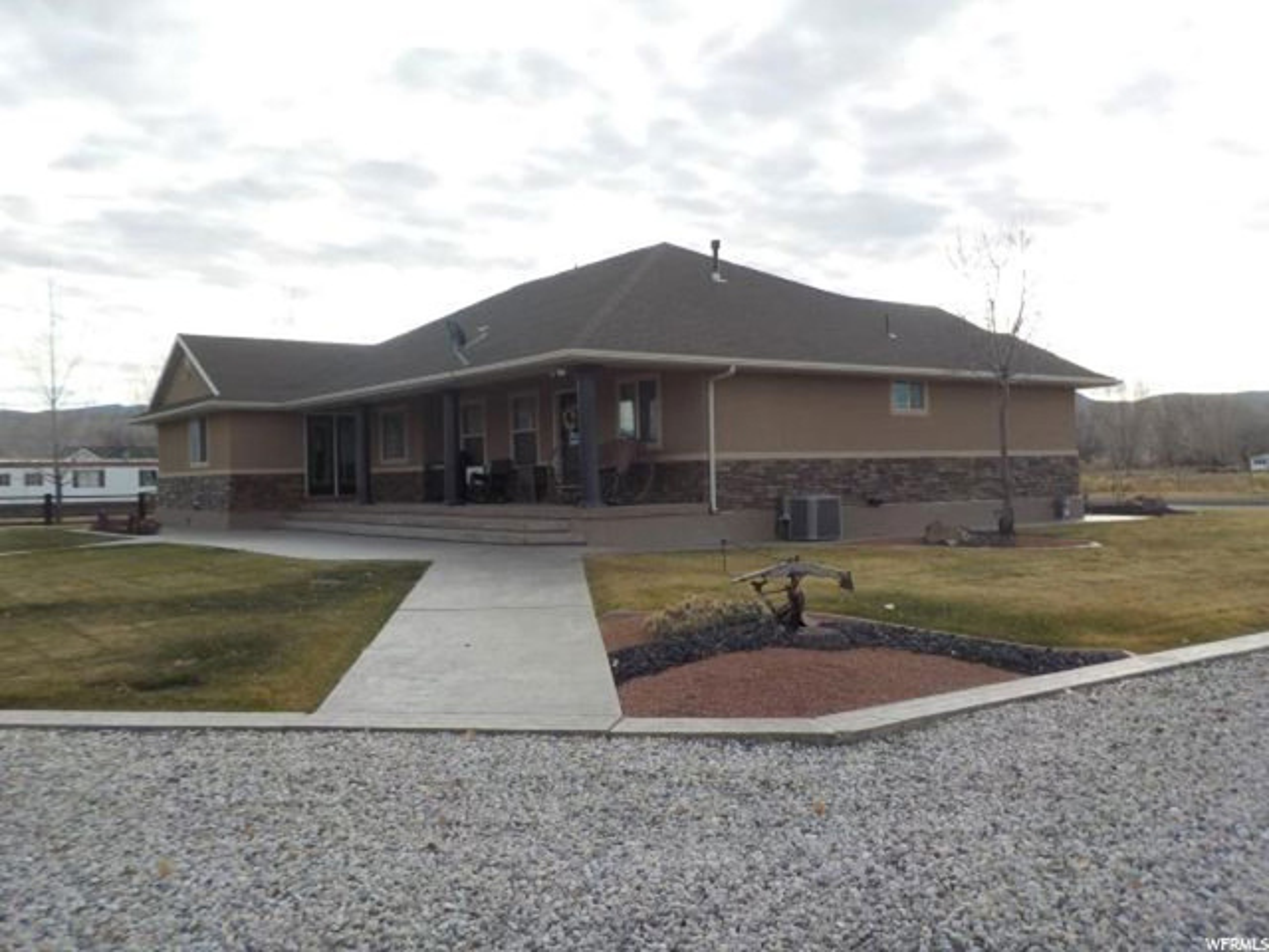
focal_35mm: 30
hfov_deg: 60.0
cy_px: 476
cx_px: 634
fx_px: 1100
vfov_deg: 46.8
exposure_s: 1/640
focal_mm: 4.1
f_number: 3.3
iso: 125
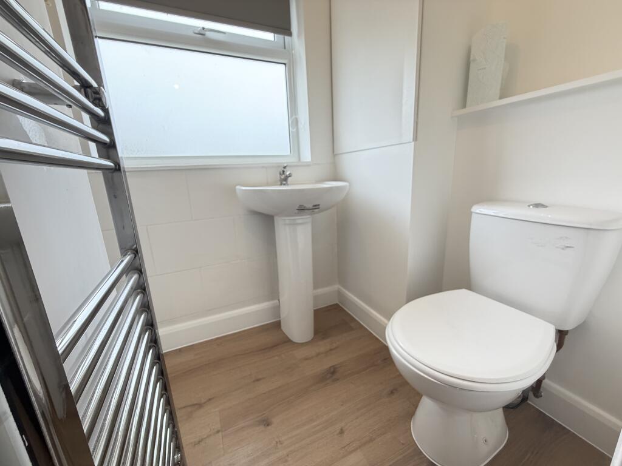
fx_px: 252
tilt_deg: -13.6
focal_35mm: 14
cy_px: 233
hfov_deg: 102.1
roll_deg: +2.7
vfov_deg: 85.7
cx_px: 311
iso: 320
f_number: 2.2
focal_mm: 2.22
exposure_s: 1/100
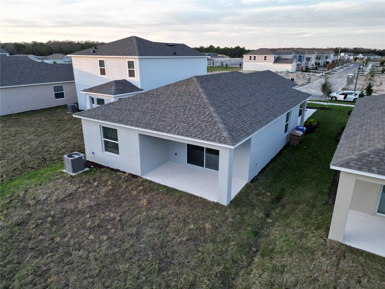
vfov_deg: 56.8
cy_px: 144
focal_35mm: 24
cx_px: 192
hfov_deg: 71.6
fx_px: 267
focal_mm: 6.72
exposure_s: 1/180
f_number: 1.7
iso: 100
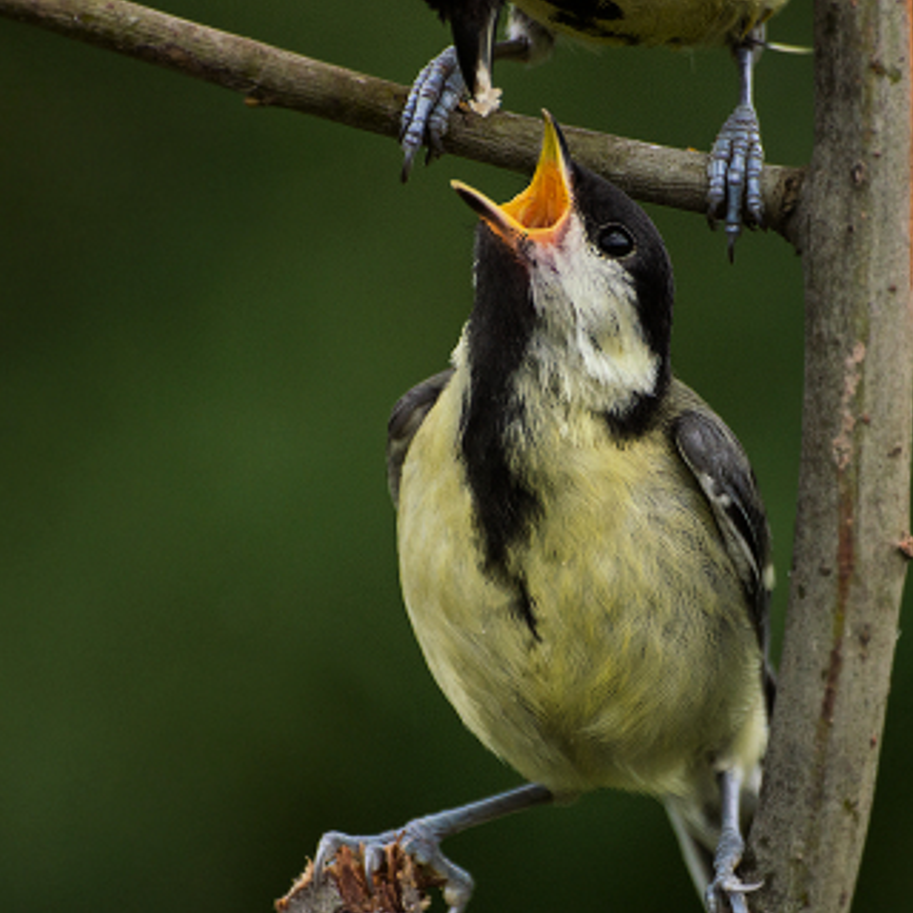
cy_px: 482
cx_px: 542
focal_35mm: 626
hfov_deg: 2.8
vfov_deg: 2.8
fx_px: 18680
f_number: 5.6
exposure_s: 1/1250
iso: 800
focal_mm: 300
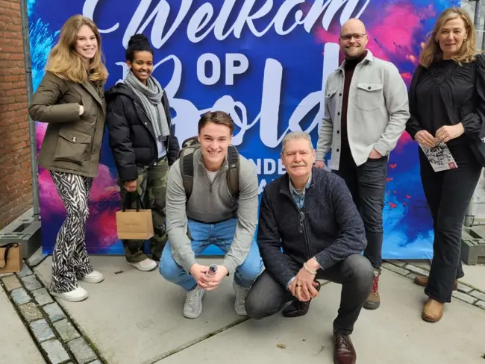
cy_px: 153
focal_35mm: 32
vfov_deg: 44.0
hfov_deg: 56.8
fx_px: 449
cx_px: 244
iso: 40
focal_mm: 5.4
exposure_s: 1/246
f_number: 1.8
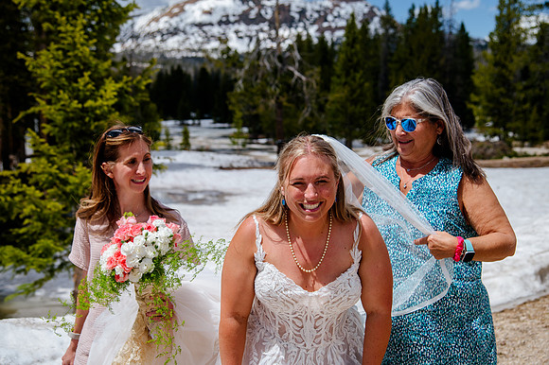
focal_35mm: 57
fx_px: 867
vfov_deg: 23.8
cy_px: 182
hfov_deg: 35.1
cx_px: 274
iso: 200
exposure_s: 1/500
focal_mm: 55
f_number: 5
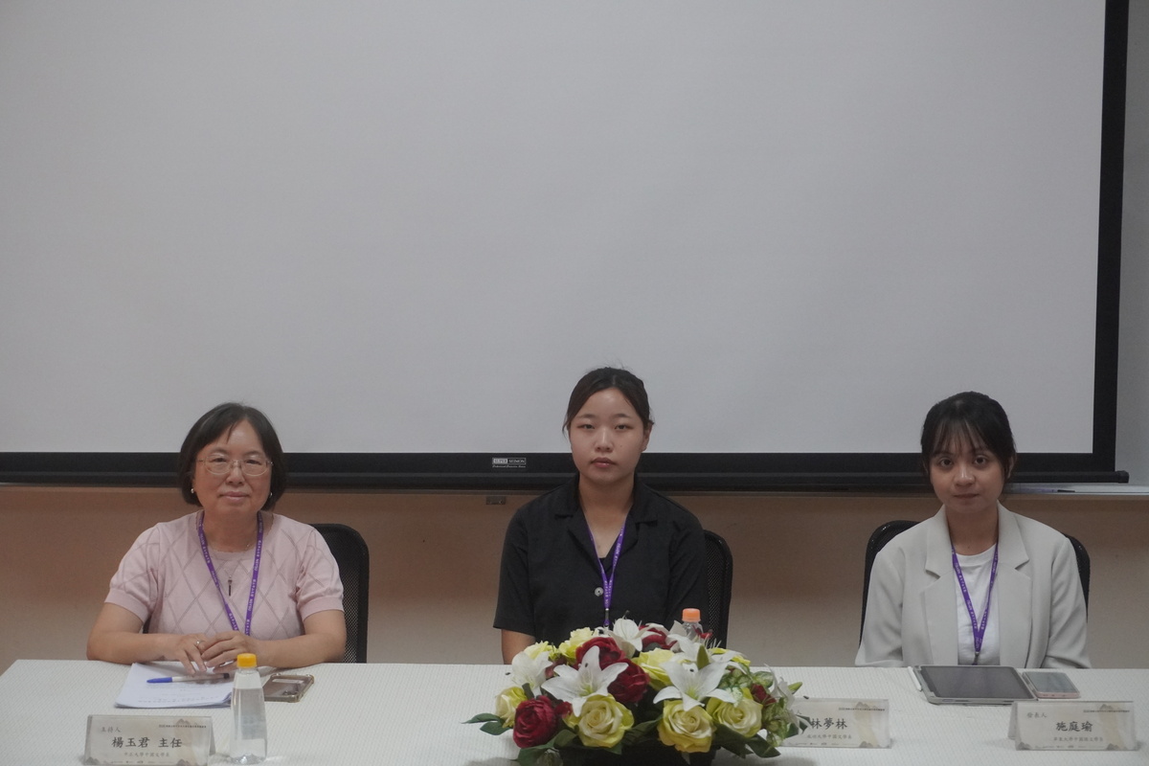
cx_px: 574
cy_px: 383
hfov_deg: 27.0
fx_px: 2394
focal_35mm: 75
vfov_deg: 18.2
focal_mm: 50
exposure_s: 1/160
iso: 3200
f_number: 5.6
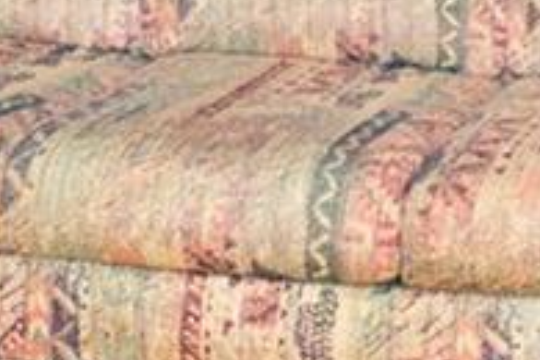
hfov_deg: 16.0
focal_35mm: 126
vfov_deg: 9.8
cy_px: -450
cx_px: 501
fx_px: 1890
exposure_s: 1/60
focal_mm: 24
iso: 1000
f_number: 5
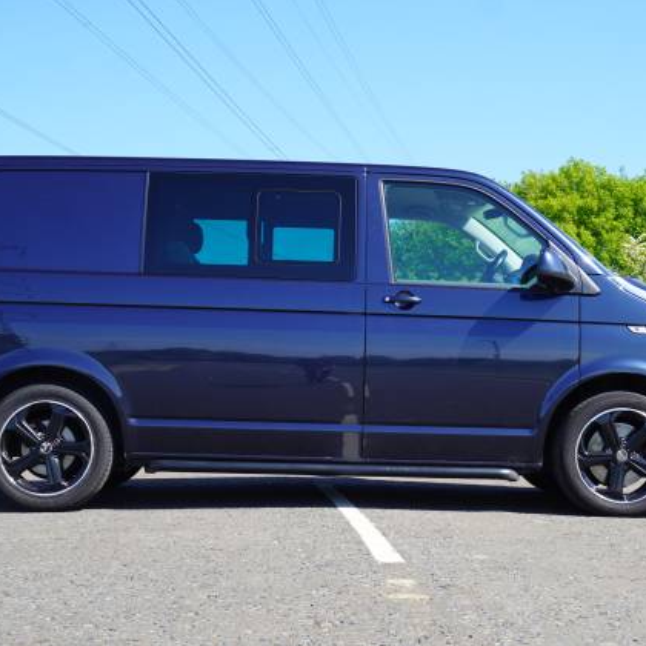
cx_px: 335
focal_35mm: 66
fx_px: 1393
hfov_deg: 26.1
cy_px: 323
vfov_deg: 26.1
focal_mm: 34
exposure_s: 1/80
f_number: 7.1
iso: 100
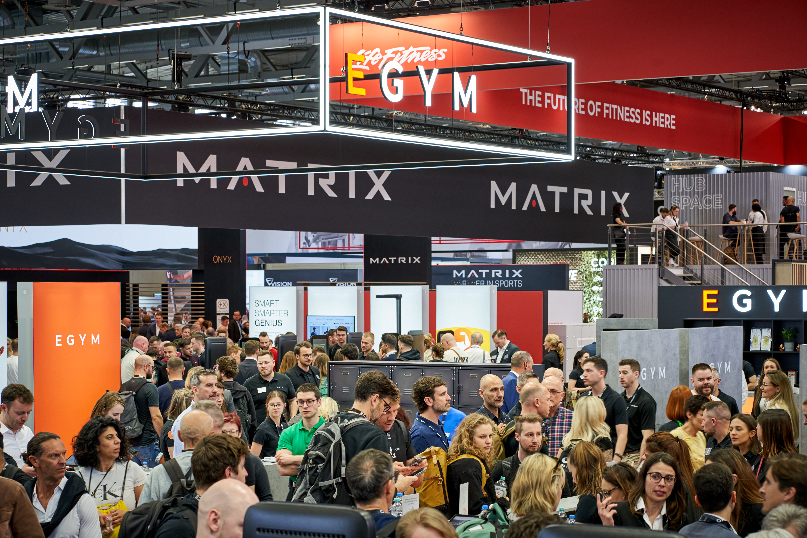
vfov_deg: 16.1
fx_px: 1906
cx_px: 404
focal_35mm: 85
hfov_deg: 23.9
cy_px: 269
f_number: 8
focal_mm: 85
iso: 1250
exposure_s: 1/50
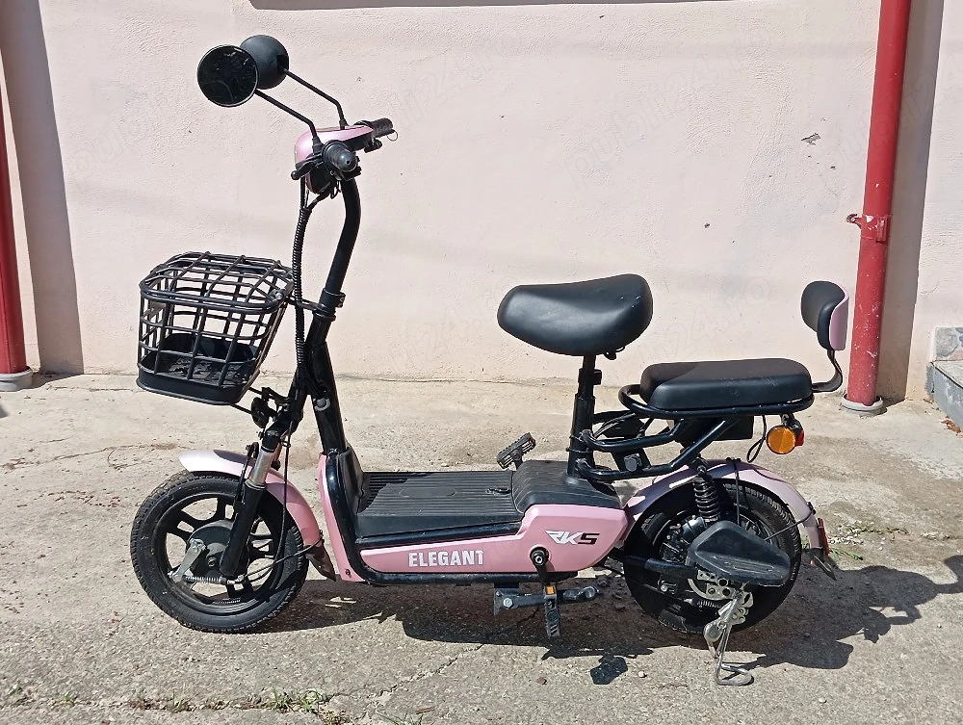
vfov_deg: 31.6
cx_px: 482
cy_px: 362
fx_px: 1282
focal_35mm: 46
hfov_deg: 41.2
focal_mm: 4.22
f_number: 1.8
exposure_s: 1/909
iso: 112
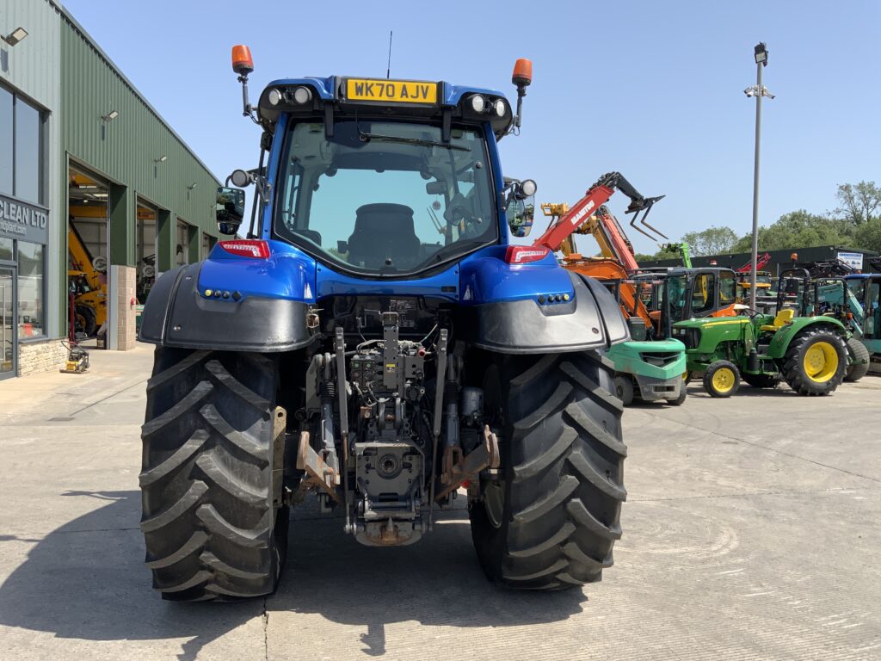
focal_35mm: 29
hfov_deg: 61.7
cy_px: 330
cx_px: 440
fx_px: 738
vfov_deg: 48.2
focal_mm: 3
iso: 16
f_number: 1.8
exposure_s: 1/1342
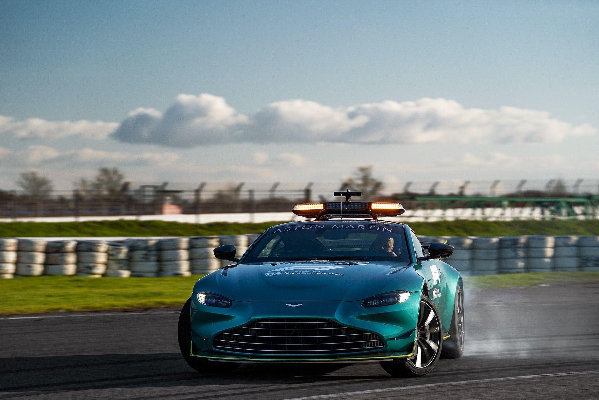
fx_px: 2512
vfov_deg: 9.1
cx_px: 300
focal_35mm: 151
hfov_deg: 13.6
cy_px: 200
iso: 125
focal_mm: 151
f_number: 5
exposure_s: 1/250
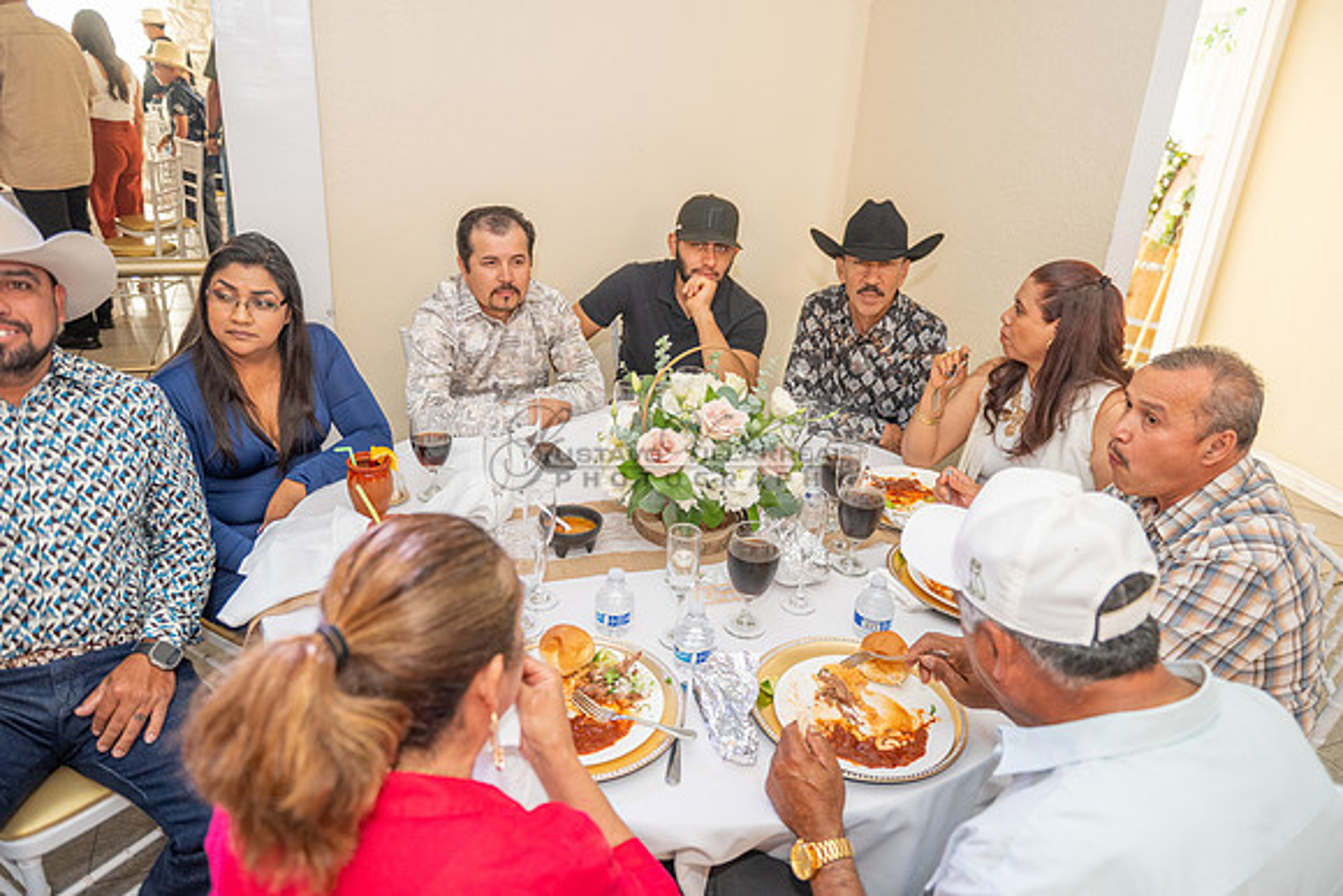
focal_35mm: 24
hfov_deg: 73.7
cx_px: 672
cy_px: 448
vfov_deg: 53.2
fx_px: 896
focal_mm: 24
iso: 800
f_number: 2.8
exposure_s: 1/160
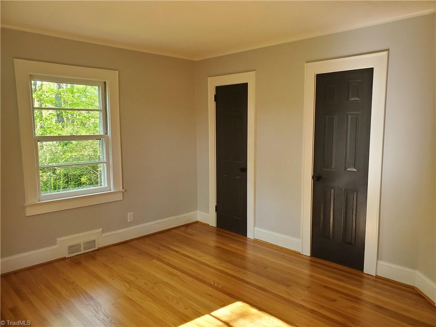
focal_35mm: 26
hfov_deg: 67.3
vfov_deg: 53.1
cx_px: 218
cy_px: 164
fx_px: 327
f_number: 2.4
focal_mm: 4.3
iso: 320
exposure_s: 1/120
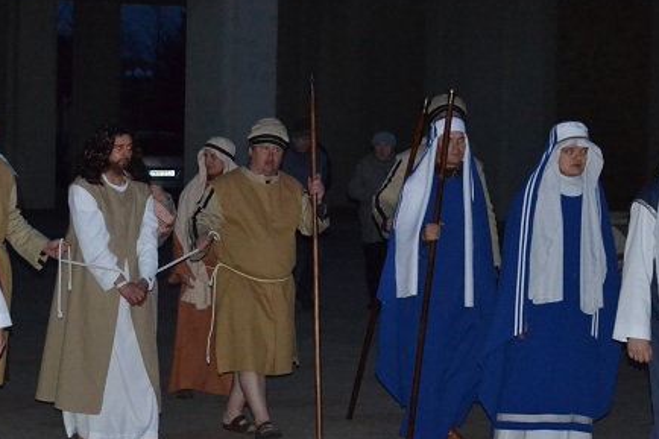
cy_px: 241
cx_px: 254
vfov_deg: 11.8
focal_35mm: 116
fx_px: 2123
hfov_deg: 17.6
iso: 3200
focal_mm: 42
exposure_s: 1/60
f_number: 4.8
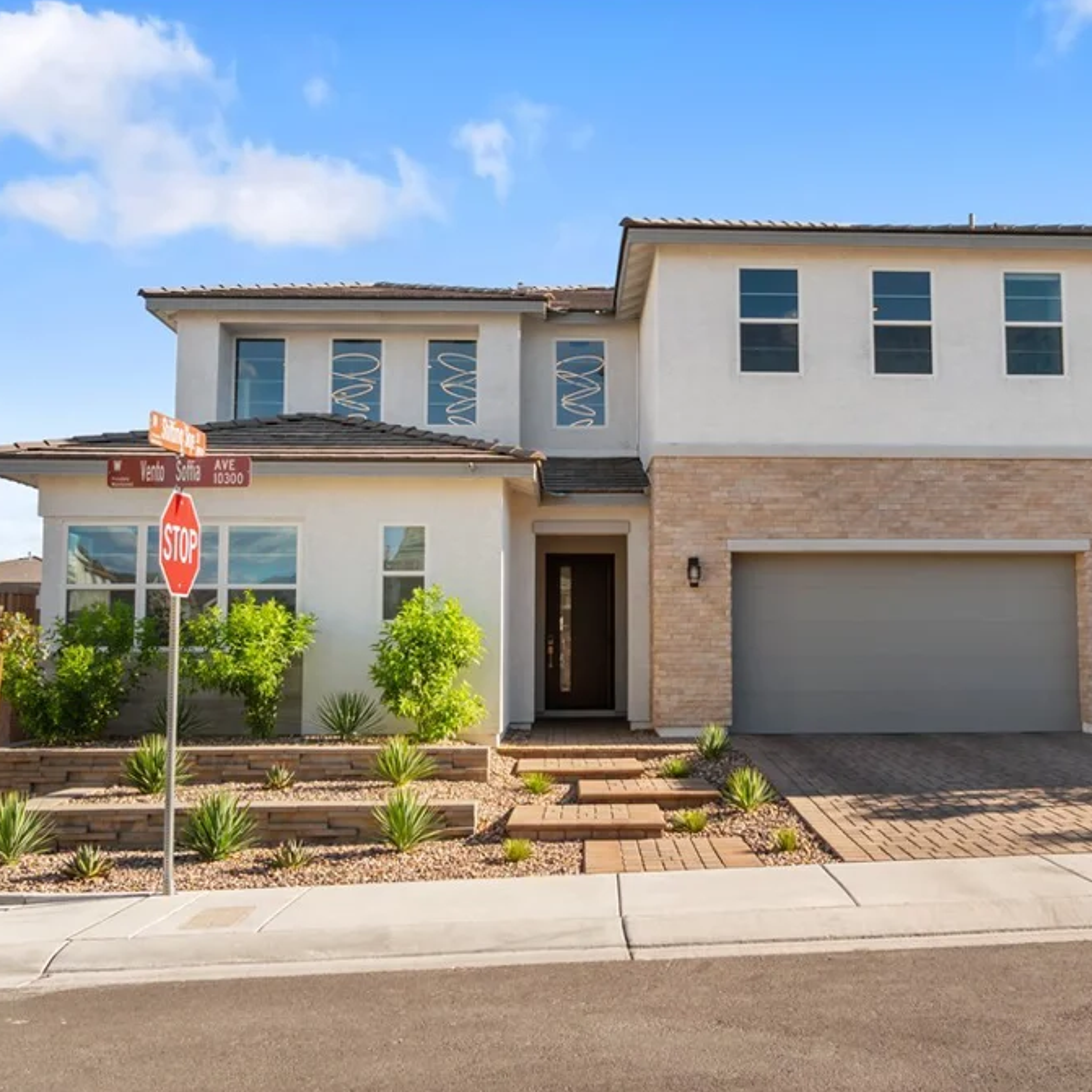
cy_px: 548
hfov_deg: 47.0
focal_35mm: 35
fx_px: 1249
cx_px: 641
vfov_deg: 47.2
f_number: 8
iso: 400
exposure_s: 1/800
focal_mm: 18
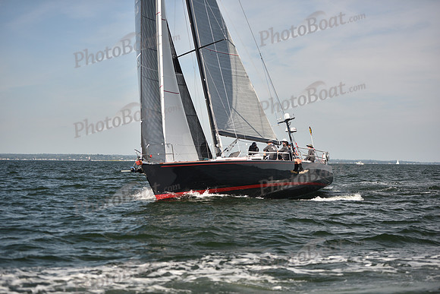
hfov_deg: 28.8
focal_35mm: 70
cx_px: 220
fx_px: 856
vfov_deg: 19.5
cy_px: 147
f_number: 2.8
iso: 250
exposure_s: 1/2000
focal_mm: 70
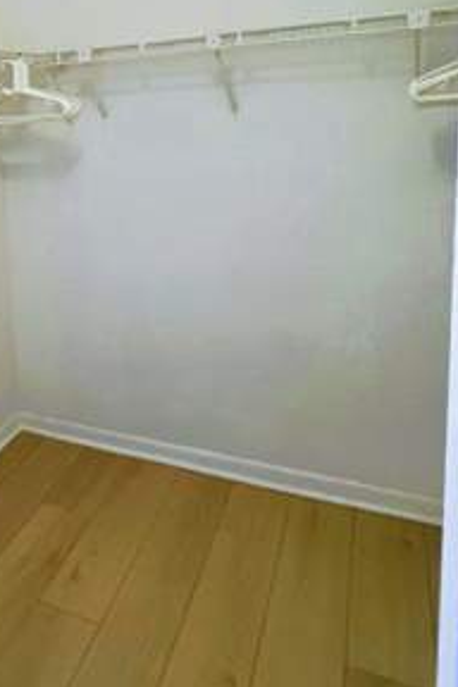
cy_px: 198
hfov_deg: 37.2
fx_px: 572
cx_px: -36
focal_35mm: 30
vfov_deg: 59.6
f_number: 1.8
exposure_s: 1/60
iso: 200
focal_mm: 1.57
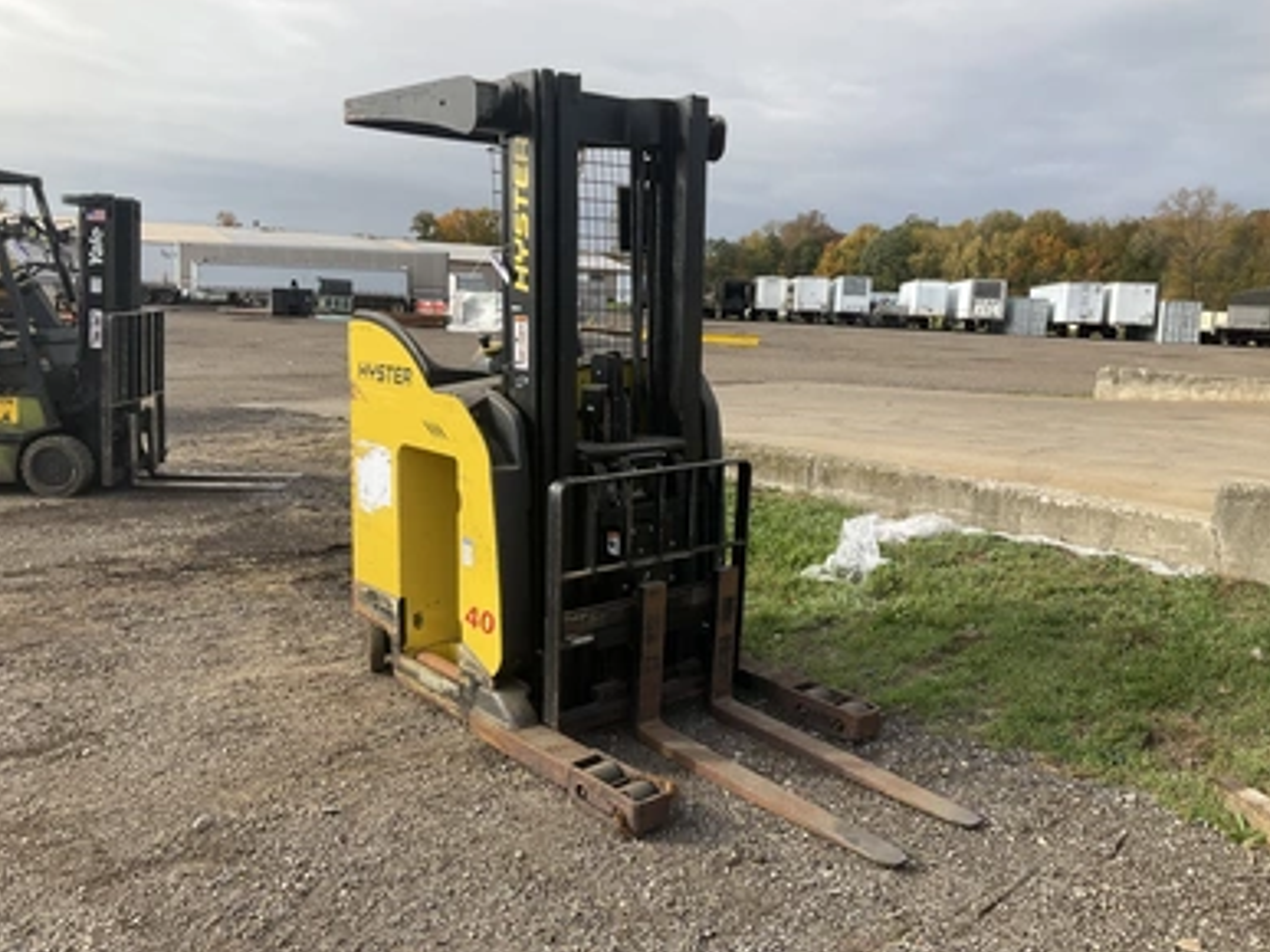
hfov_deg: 60.0
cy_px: 486
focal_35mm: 30
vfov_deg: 46.8
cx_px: 653
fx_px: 1100
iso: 25
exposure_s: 1/1121
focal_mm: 3
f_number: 1.8
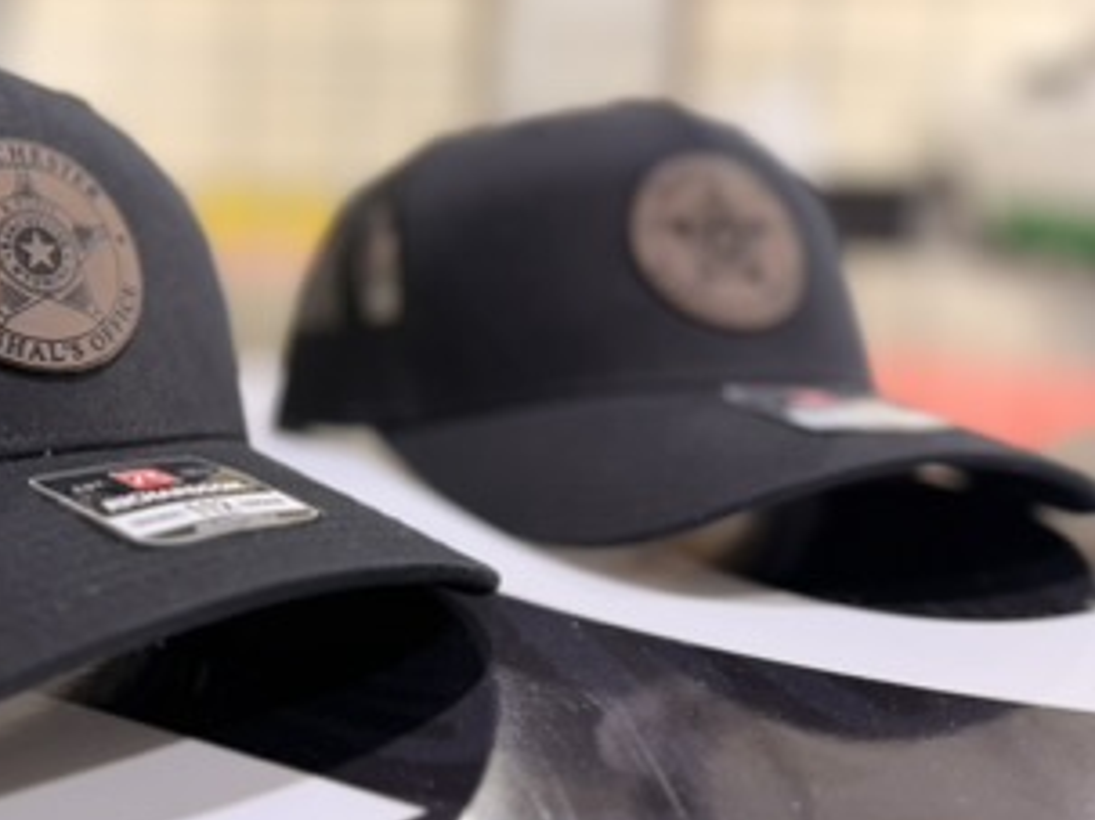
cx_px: 231
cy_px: 325
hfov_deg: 46.6
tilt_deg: -9.1
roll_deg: -1.8
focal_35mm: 38
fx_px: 1202
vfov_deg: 37.5
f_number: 1.78
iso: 100
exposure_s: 1/60
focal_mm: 6.76
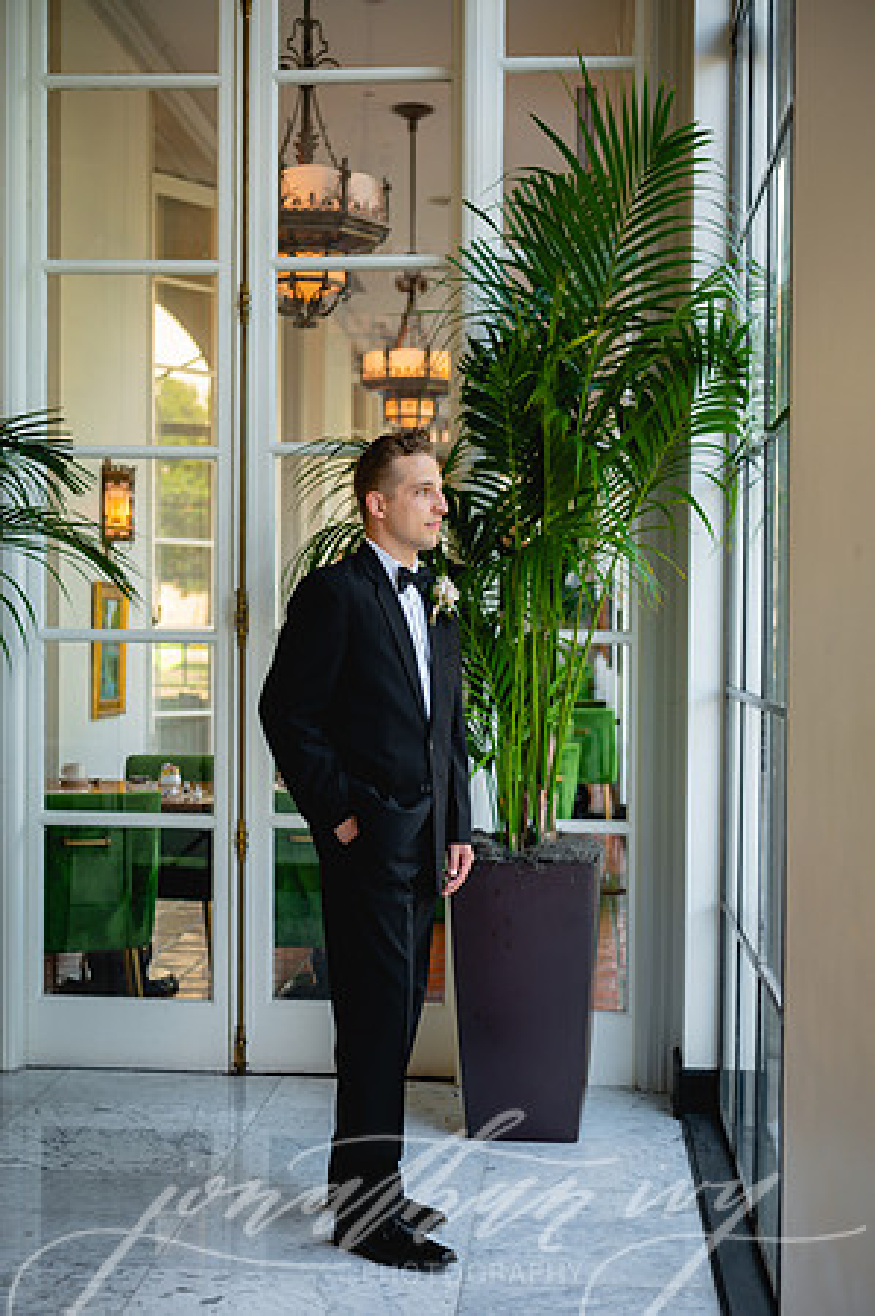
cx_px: 438
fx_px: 1827
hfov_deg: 26.9
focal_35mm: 50
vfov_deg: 39.6
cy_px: 658
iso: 400
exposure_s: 1/200
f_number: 2.8
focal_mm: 50
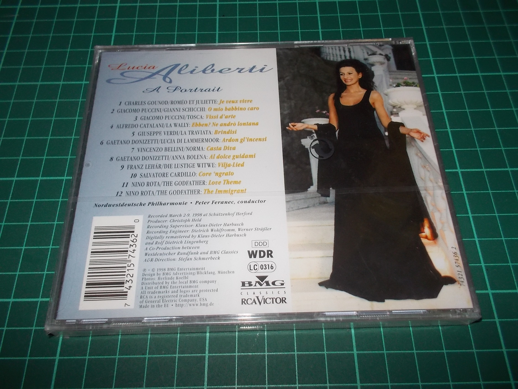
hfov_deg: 61.7
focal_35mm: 29
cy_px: 194
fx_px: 434
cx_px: 259
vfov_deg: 48.2
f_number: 3.3
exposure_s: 1/30
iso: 200
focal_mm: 4.1
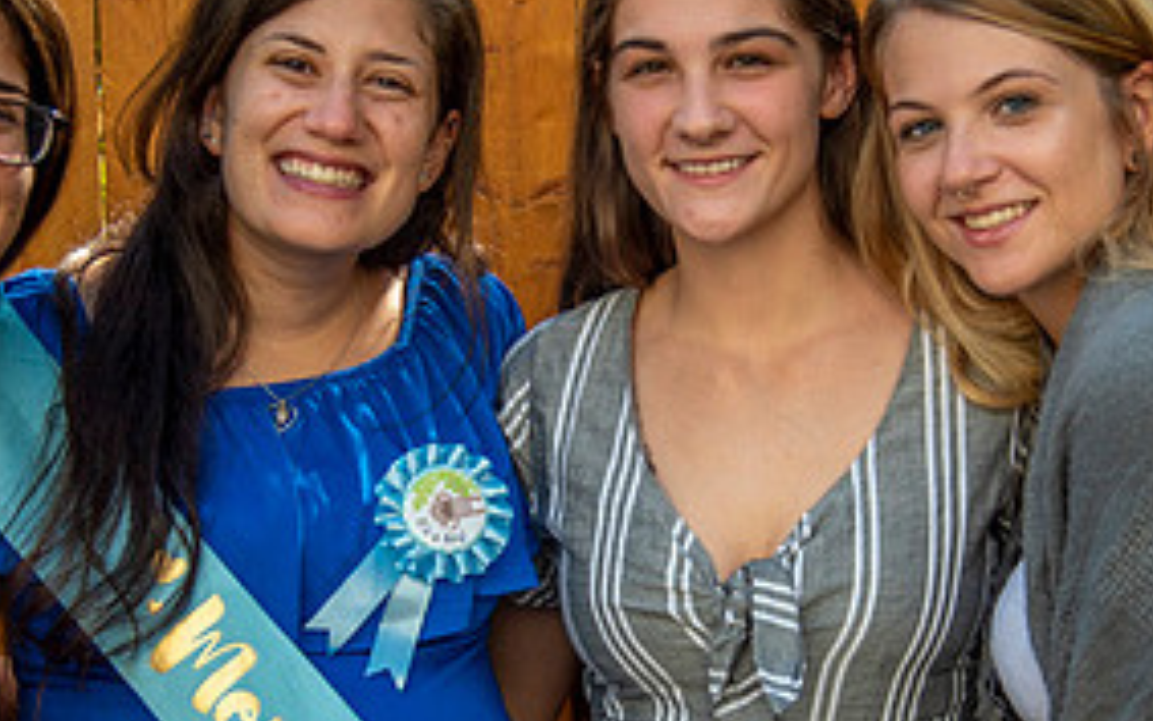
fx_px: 3017
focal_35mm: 96
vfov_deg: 13.6
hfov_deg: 21.6
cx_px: 615
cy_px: 536
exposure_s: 1/320
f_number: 4
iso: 125
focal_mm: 46
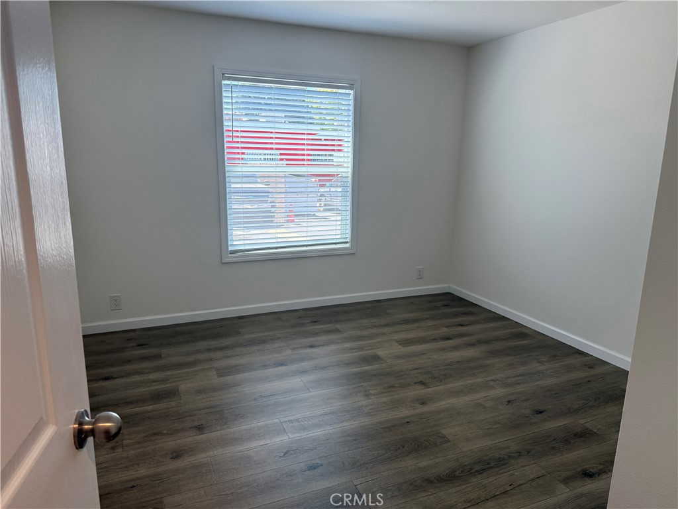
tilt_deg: -12.0
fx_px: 470
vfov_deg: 56.8
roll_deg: -1.8
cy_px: 254
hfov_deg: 71.6
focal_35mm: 24
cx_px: 339
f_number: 1.78
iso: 160
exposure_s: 1/232
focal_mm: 6.76
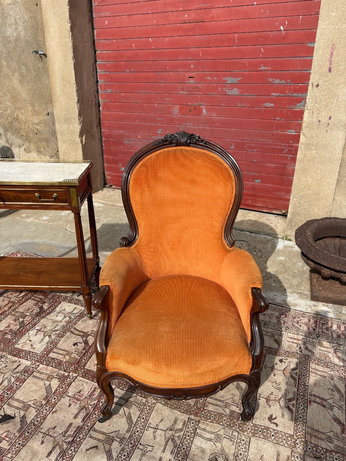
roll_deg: -1.1
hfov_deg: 53.1
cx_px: 173
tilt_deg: -23.3
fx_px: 347
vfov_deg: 67.3
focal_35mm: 26
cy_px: 230
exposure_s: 1/4329
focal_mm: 5.96
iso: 50
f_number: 1.6
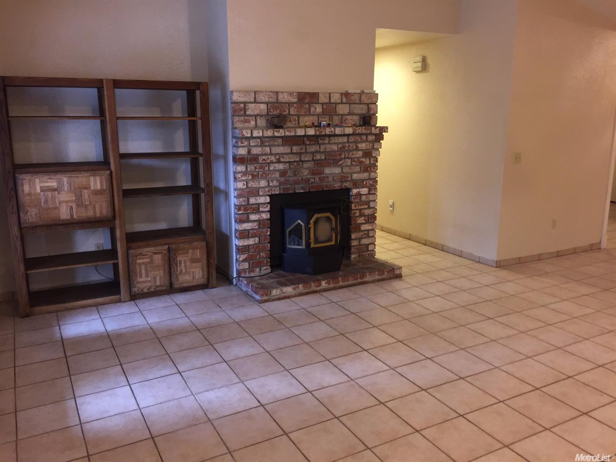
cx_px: 308
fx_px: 516
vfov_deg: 48.2
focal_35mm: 29
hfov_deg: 61.7
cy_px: 231
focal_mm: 4.15
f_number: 2.2
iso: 80
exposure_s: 1/24
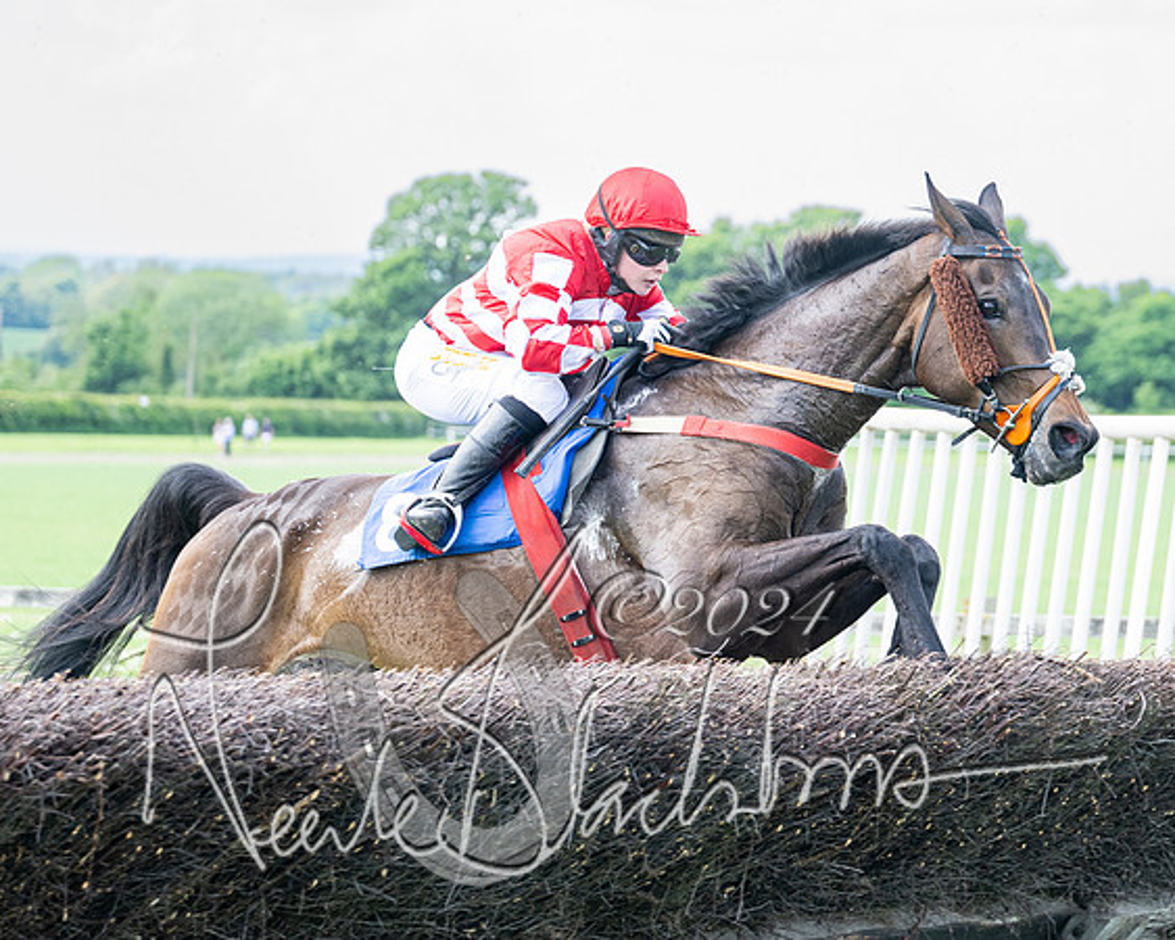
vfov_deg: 11.8
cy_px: 517
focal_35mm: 131
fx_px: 4547
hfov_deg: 14.7
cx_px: 749
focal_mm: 70
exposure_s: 1/1600
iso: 400
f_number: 2.8
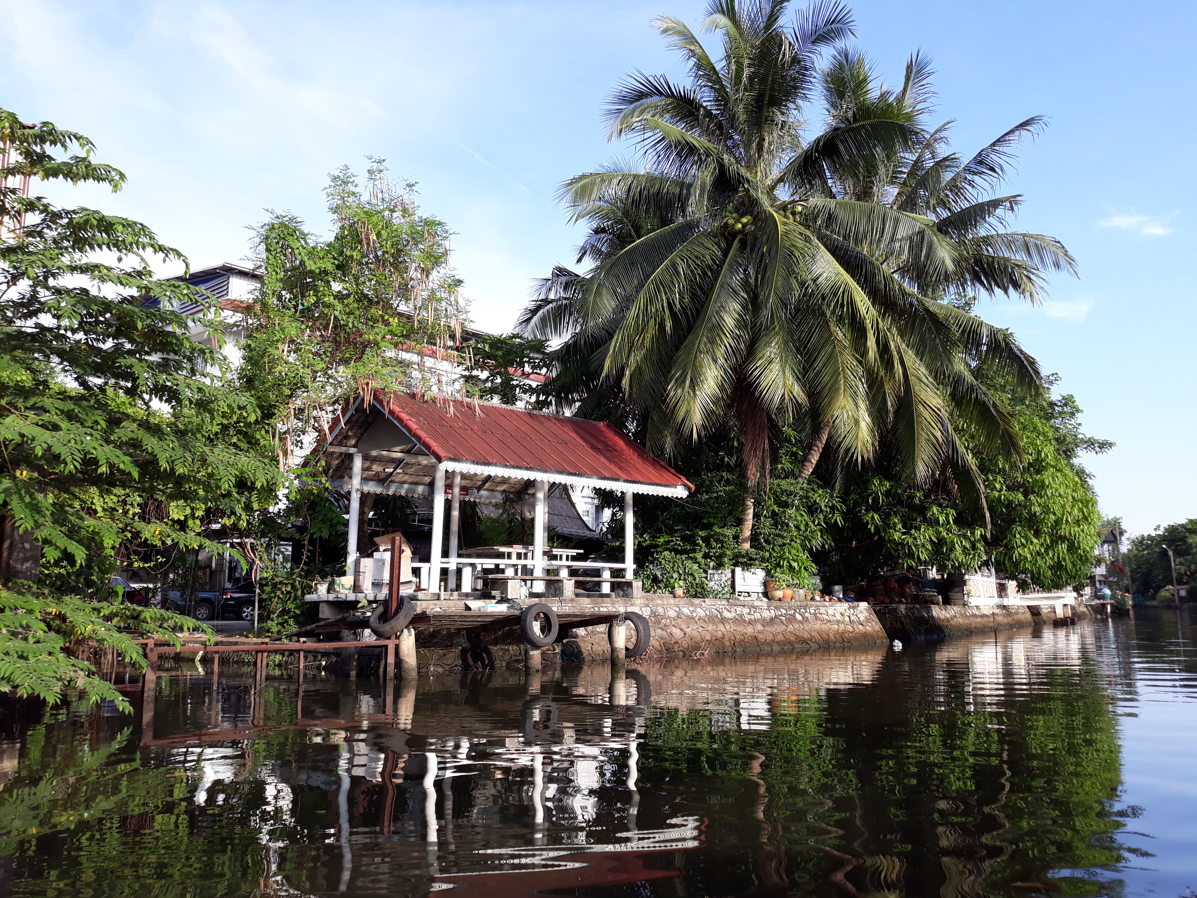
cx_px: 598
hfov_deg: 65.3
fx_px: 934
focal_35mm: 27
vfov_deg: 51.4
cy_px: 449
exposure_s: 1/498
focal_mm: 3.71
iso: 40
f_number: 1.7
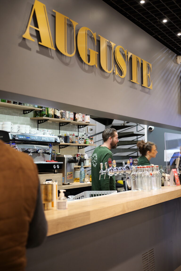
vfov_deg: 42.7
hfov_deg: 29.2
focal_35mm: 46
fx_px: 347
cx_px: 90
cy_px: 136
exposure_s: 1/60
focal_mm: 46
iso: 640
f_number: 2.8
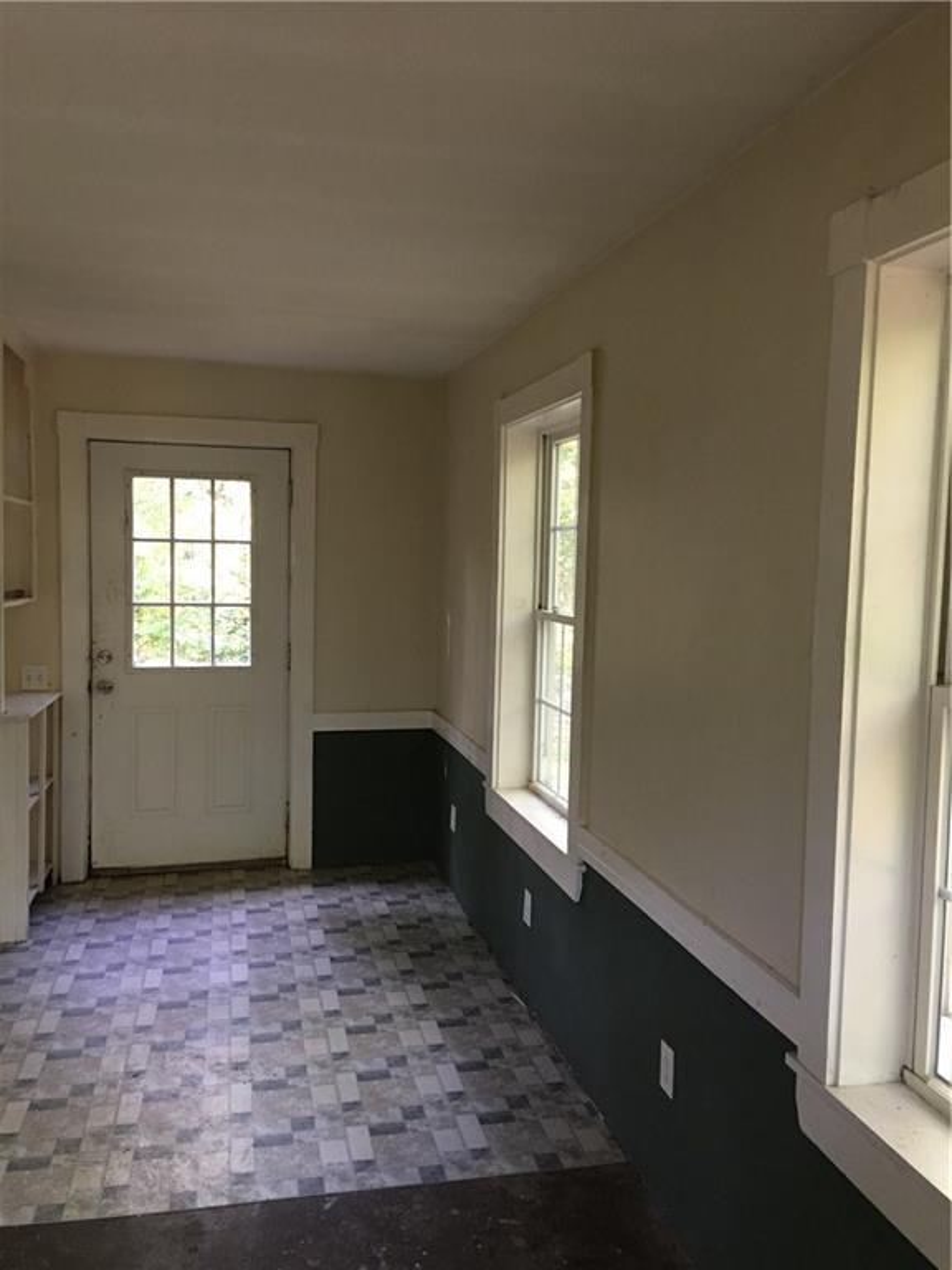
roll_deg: -1.4
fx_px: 1063
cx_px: 476
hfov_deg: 48.2
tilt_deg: -2.9
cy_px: 635
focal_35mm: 29
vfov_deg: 61.7
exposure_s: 1/15
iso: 64
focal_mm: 4.15
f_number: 2.2
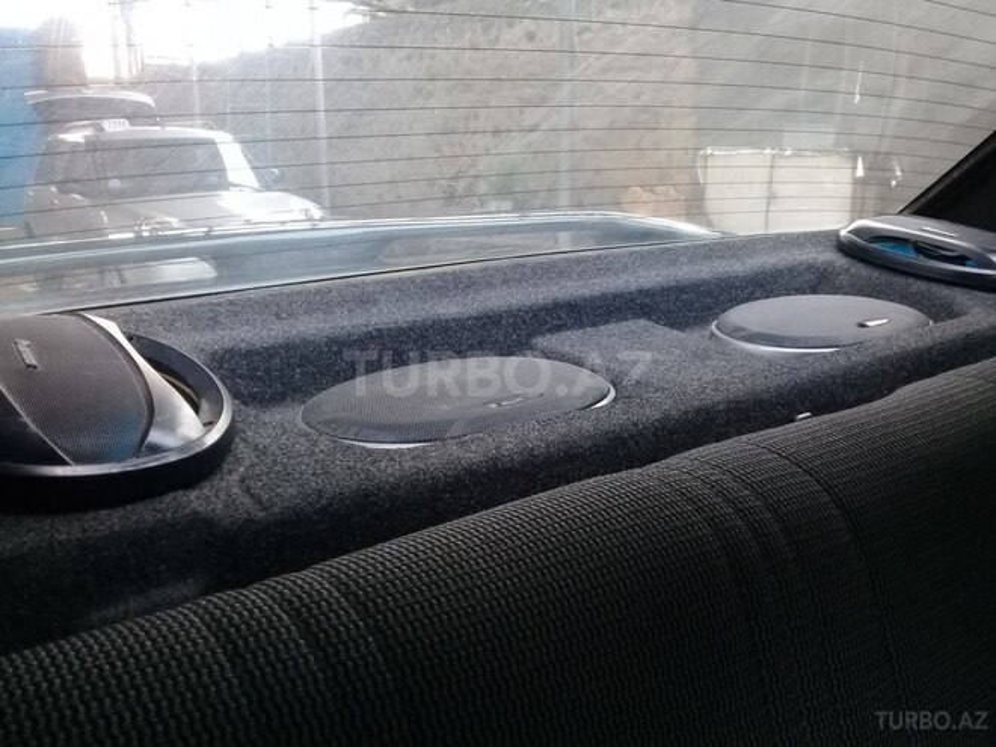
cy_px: 374
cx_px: 498
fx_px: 892
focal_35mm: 31
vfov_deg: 45.4
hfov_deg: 58.4
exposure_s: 1/33
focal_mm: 3.3
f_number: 2.2
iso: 125
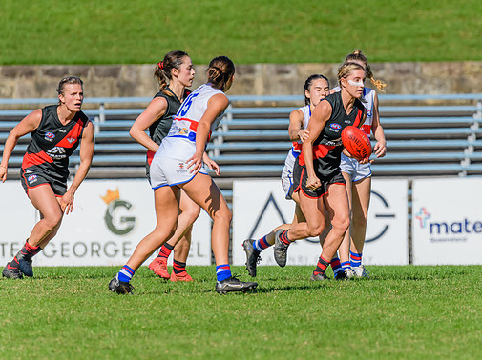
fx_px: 9643
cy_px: 151
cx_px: 337
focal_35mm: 693
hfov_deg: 2.9
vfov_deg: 2.1
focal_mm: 500
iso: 640
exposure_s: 1/1600
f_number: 13
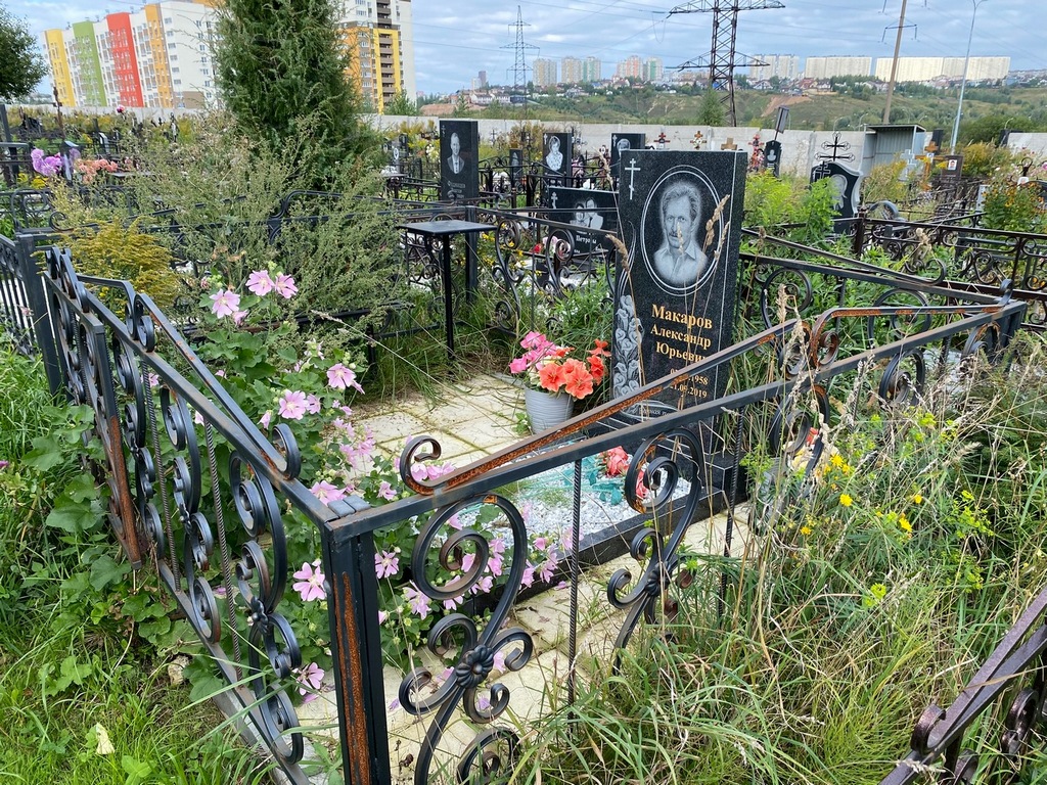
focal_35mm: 26
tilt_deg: -18.3
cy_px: 392
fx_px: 786
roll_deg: +0.2
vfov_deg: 53.1
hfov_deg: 67.3
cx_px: 524
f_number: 1.8
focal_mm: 4.25
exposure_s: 1/788
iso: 32
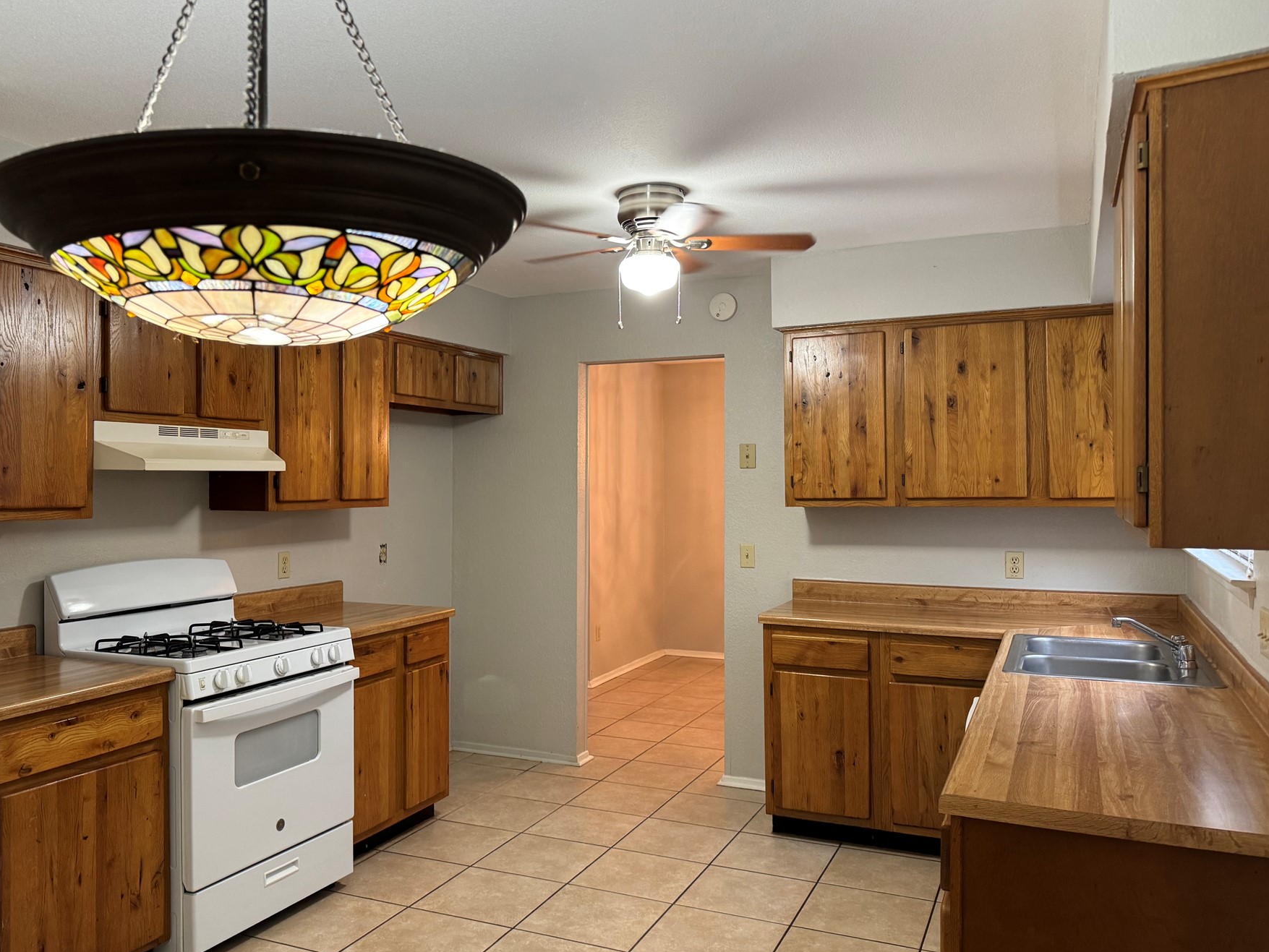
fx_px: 1027
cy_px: 497
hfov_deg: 63.3
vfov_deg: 49.7
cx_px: 576
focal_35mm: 28
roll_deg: -0.1
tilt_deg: +0.4
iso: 200
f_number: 1.78
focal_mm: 6.76
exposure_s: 1/60
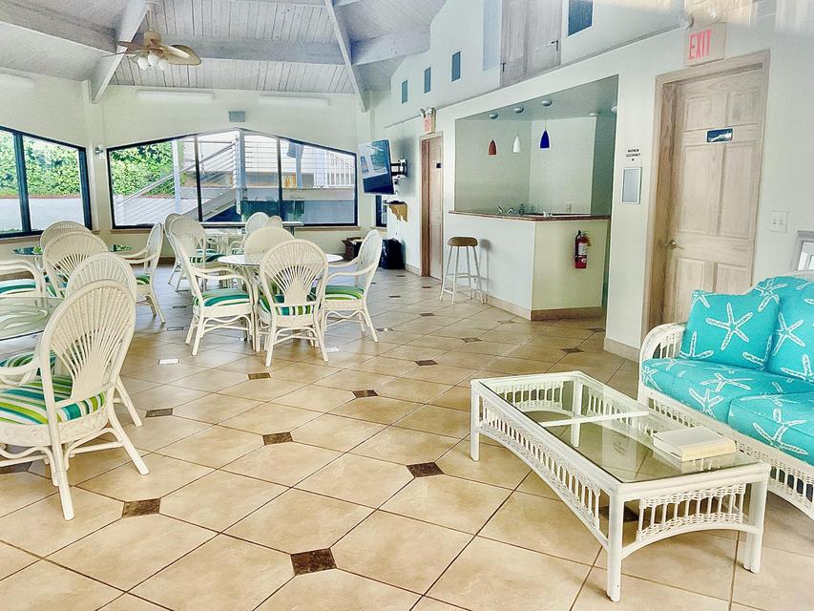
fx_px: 682
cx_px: 407
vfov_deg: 48.2
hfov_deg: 61.7
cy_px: 306
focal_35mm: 29
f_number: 1.8
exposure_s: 1/60
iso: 80
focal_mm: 3
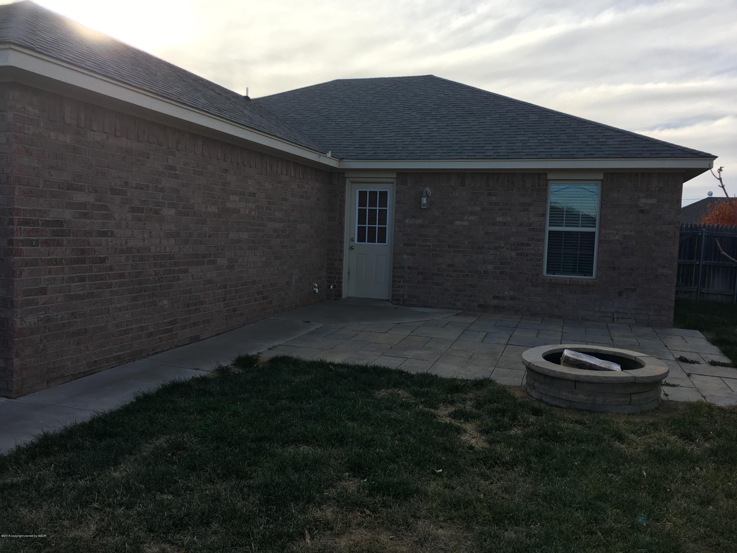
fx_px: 617
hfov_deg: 61.7
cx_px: 368
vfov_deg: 48.2
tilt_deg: -2.4
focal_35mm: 29
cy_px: 276
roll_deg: -3.5
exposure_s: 1/680
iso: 25
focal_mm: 4.15
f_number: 2.2
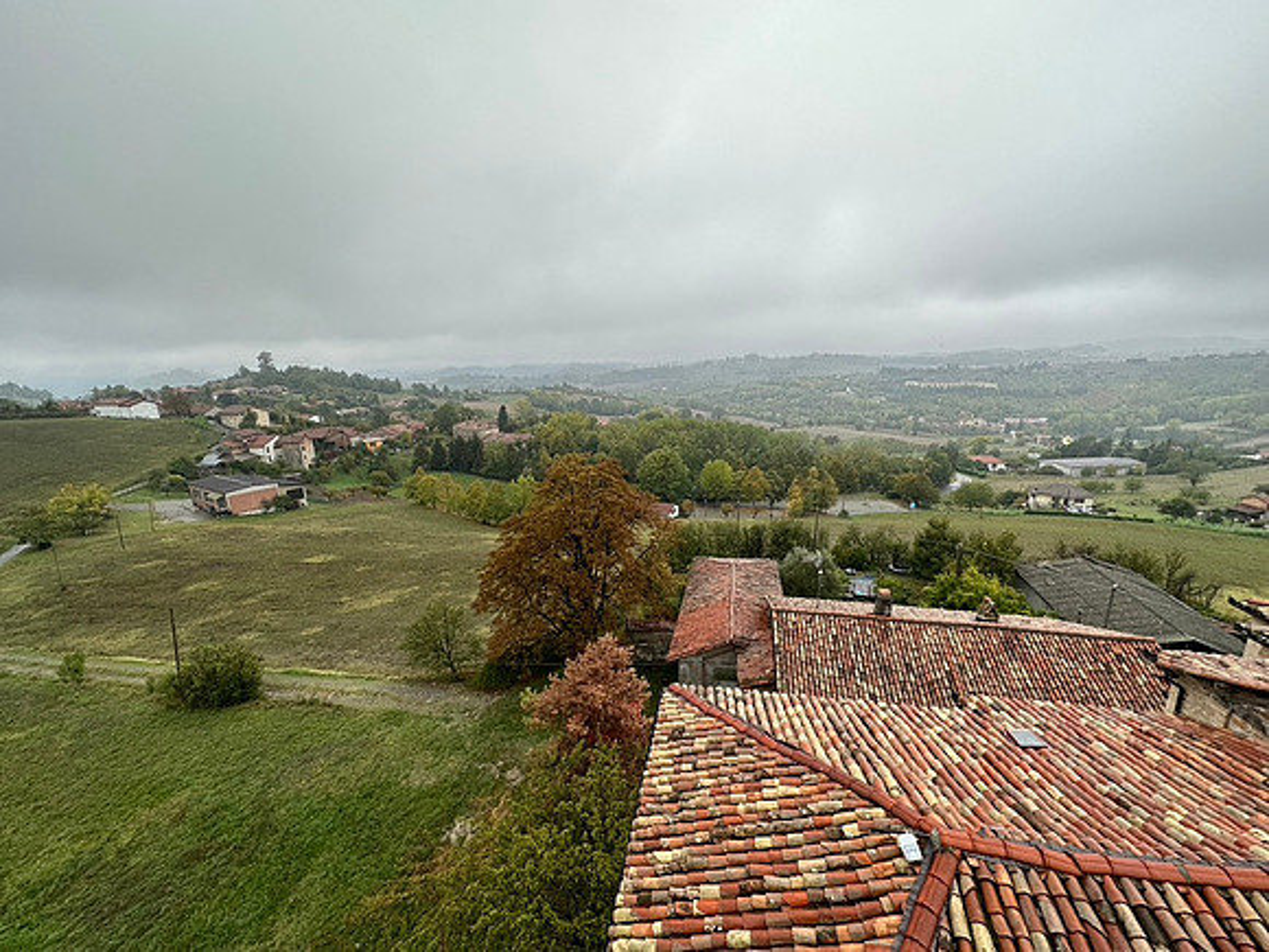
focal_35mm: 14
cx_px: 634
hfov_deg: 102.1
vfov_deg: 85.7
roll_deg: +1.5
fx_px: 513
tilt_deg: -13.8
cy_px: 476
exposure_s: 1/404
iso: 40
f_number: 2.2
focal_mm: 2.22
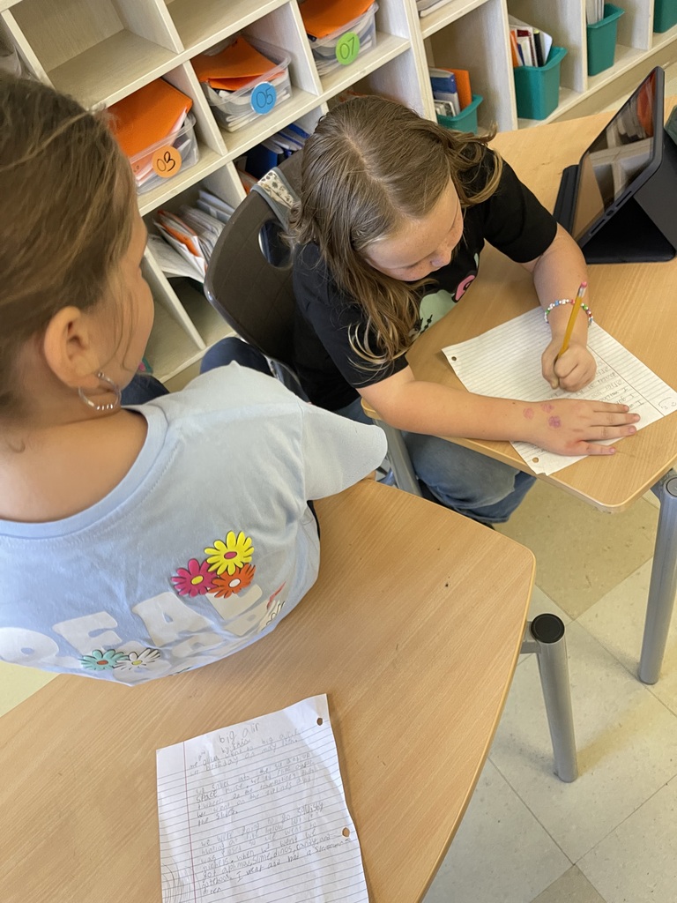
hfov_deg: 54.9
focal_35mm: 25
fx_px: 652
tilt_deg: -48.7
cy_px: 452
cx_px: 338
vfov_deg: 69.4
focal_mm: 5.1
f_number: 1.6
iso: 250
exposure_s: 1/60
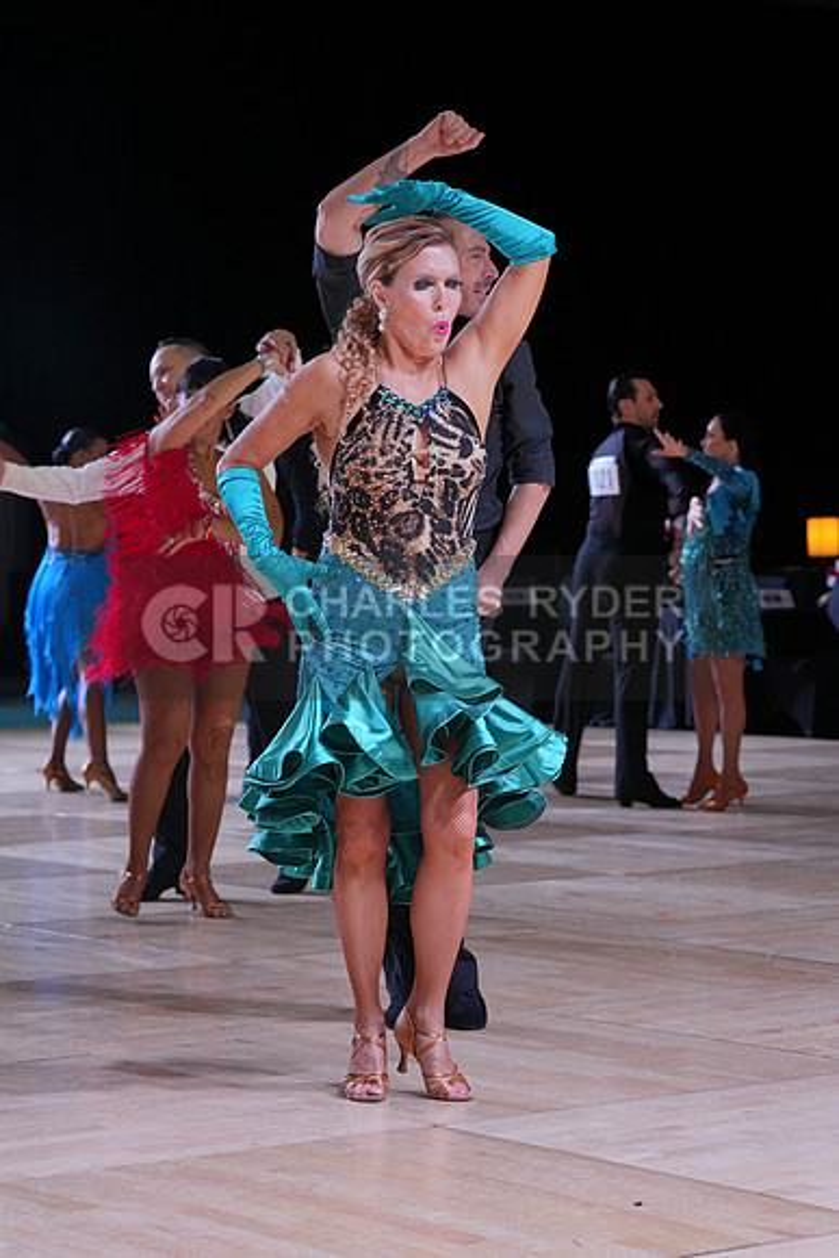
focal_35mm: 95
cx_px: 420
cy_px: 629
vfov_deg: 21.5
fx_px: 3319
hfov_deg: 14.4
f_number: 6.3
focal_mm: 95
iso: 2000
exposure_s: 1/400
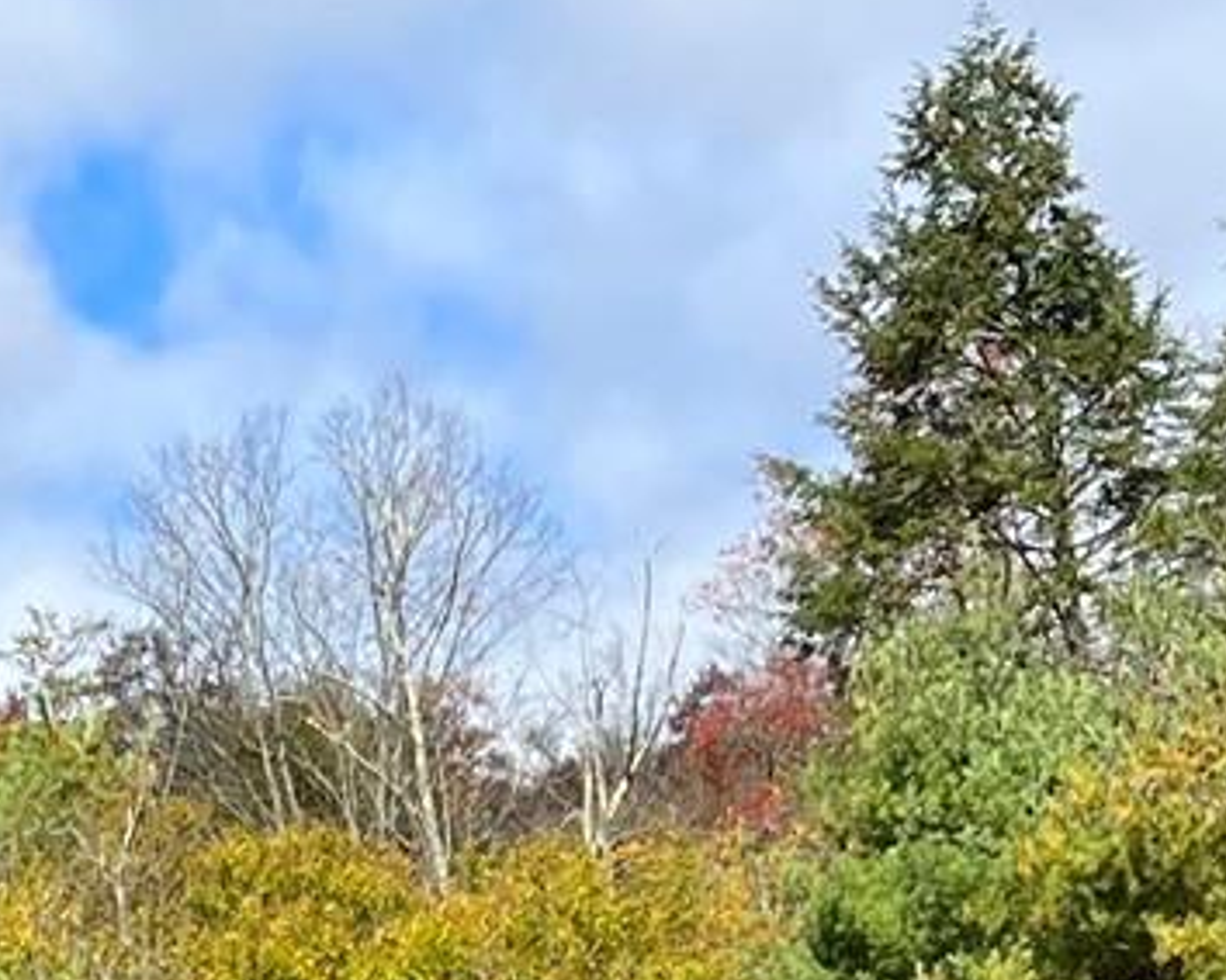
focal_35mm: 147
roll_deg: +6.6
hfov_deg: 12.6
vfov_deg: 9.3
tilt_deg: -3.0
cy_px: 2410
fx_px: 5332
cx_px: -478
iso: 50
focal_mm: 5.1
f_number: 1.6
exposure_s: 1/1957
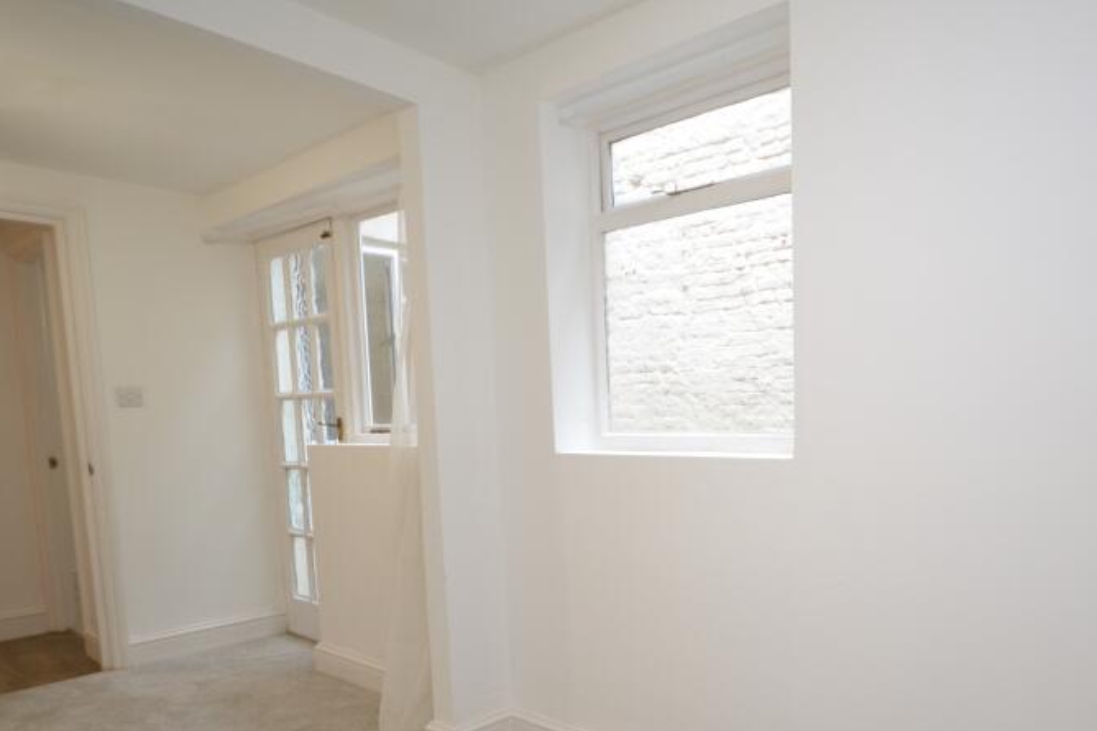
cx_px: 759
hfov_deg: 73.1
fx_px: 701
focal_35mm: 23
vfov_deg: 54.1
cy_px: 480
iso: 560
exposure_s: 1/60
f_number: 4
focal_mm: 10
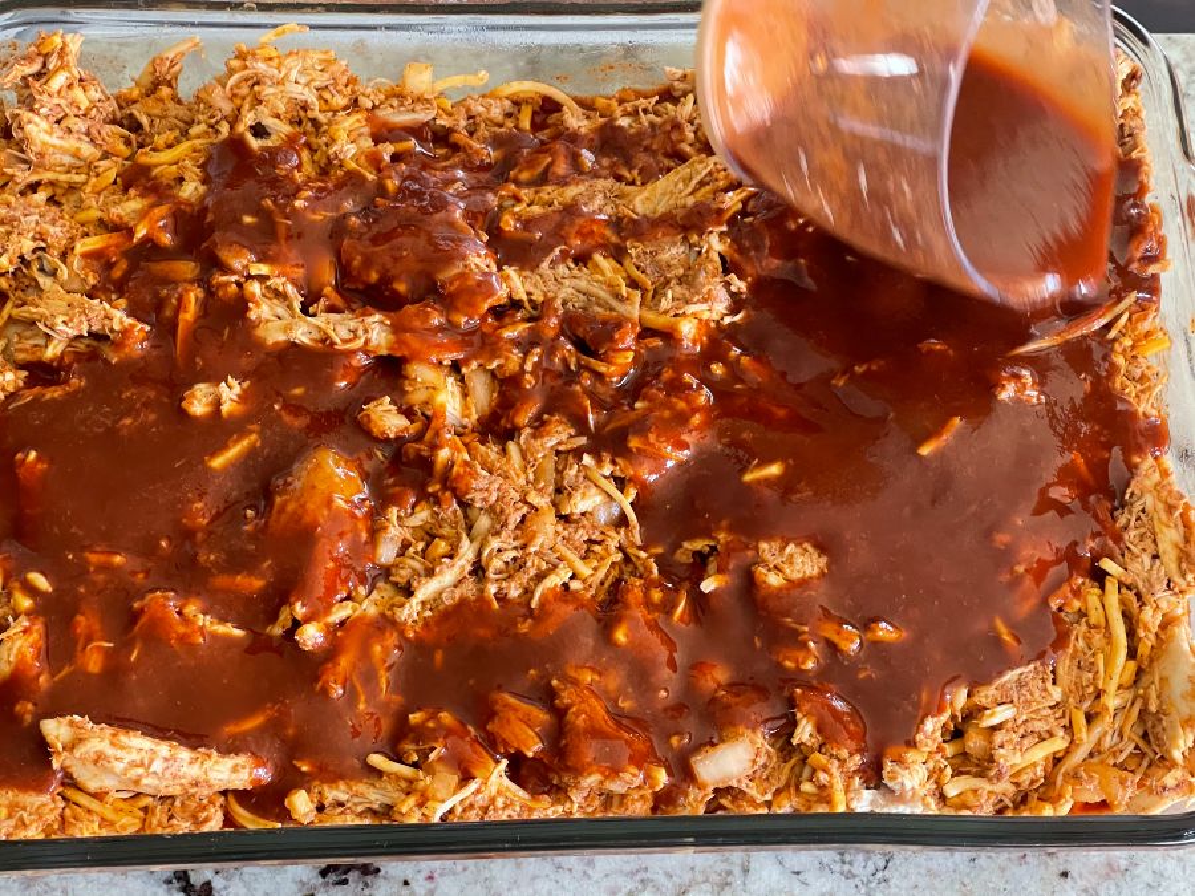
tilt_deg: -63.2
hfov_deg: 30.3
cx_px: 598
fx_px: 2209
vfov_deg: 22.9
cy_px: 448
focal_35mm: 64
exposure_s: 1/60
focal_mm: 7.5
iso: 400
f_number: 2.2
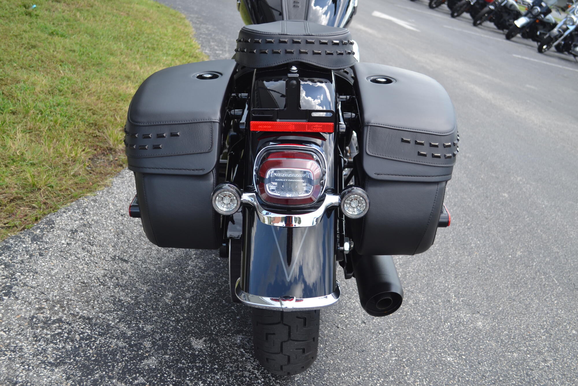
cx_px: 289
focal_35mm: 44
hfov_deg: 45.0
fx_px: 698
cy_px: 193
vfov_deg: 30.8
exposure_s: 1/125
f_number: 5.6
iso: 125
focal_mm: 29
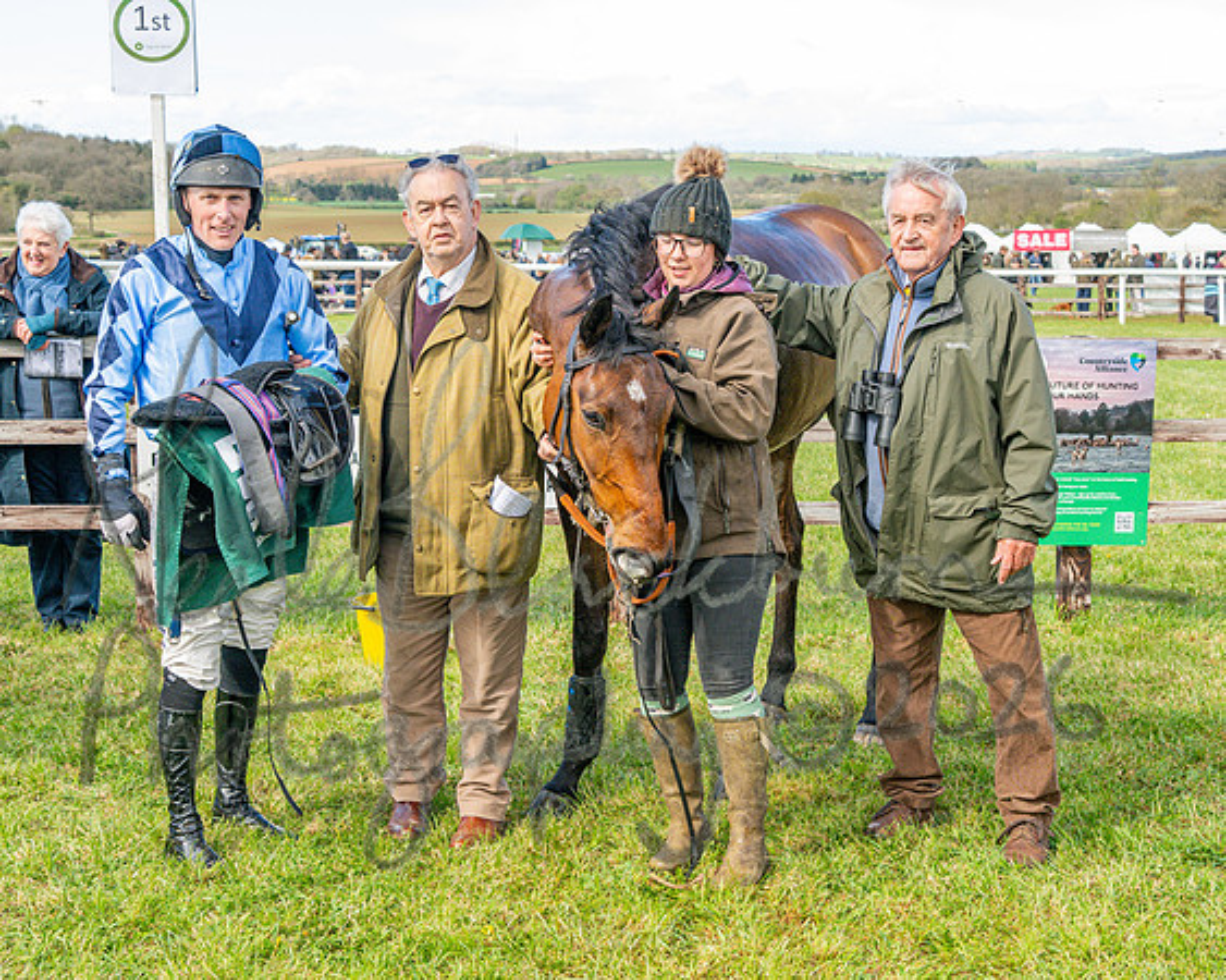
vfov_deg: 26.0
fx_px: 2125
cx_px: 617
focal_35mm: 59
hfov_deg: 32.2
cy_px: 490
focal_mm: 35
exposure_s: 1/640
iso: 400
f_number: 5
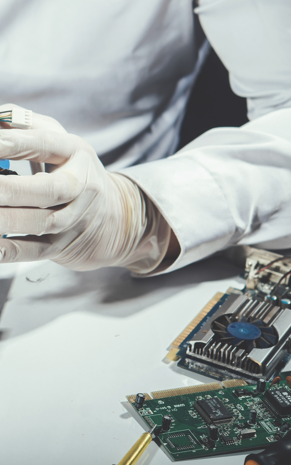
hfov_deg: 9.1
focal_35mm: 138
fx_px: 1751
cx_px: -229
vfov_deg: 15.1
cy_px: 133
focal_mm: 60
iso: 100
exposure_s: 1/250
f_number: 5.6
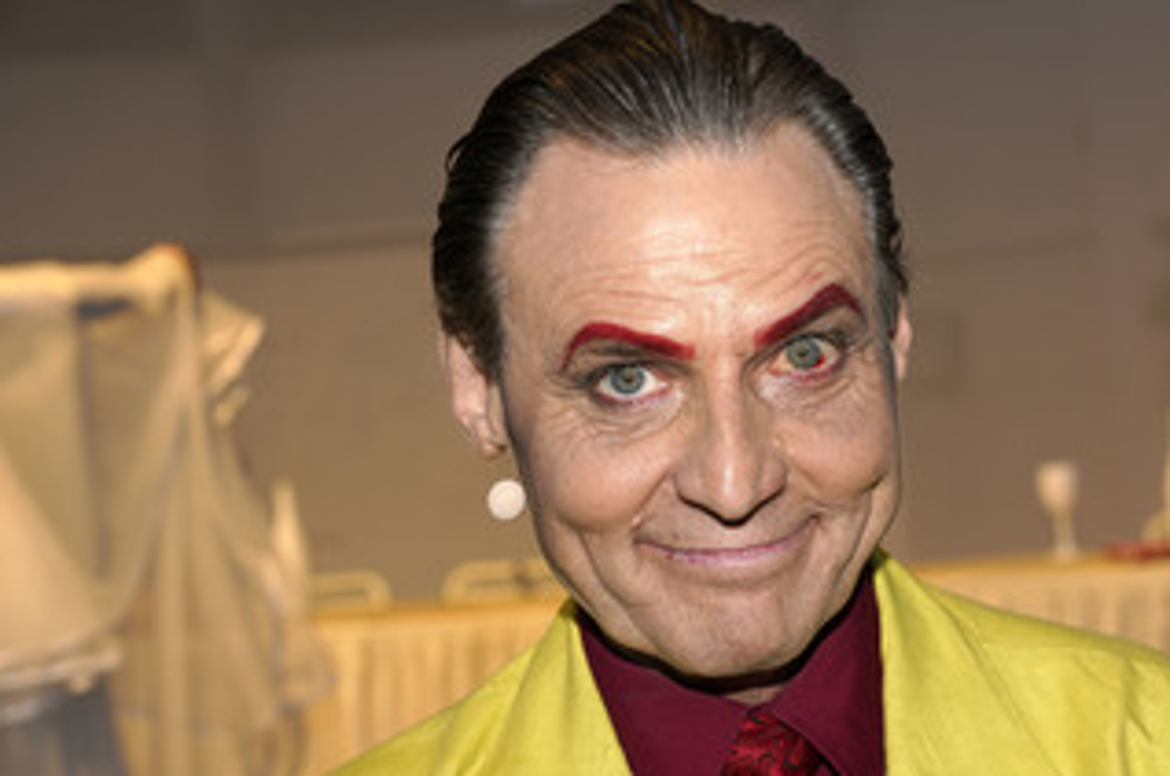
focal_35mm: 88
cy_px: 463
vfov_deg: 15.5
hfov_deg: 23.0
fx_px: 2856
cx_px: 811
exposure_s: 1/60
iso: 320
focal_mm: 62
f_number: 6.3
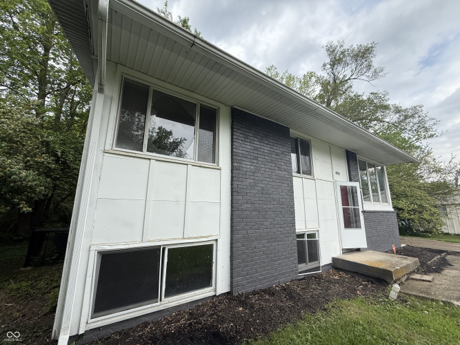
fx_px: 186
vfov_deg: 85.7
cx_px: 230
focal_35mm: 14
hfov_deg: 102.1
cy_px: 172
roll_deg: -0.6
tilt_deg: +11.3
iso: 50
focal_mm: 2.22
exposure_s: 1/498
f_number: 2.2
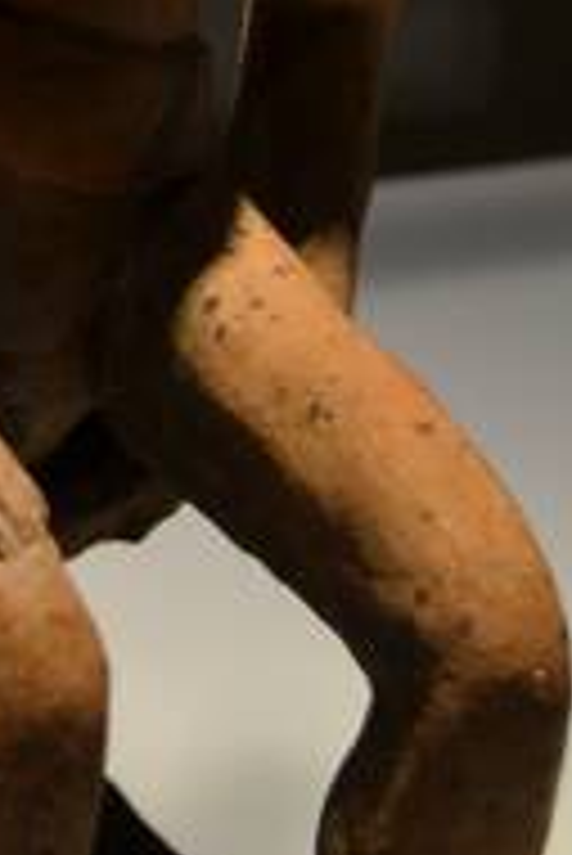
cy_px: 63
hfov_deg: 8.3
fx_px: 3901
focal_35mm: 164
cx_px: -79
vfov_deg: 12.4
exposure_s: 1/15
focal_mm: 26
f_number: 4.2
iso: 100
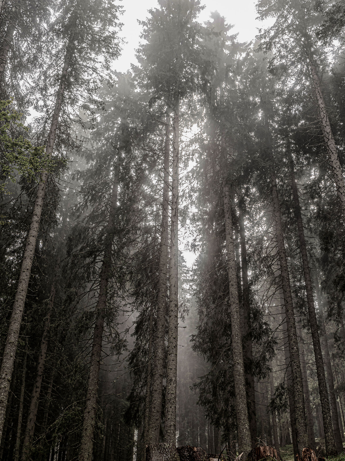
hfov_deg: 34.3
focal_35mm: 42
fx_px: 558
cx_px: 176
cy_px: 252
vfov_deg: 44.7
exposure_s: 1/25
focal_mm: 38
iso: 250
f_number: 18
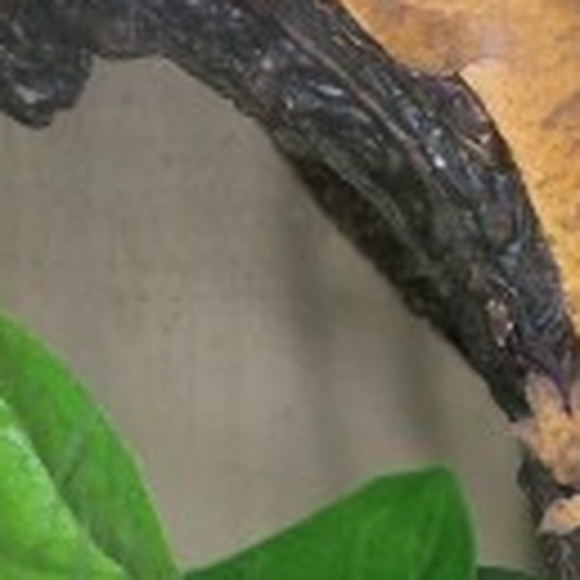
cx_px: 661
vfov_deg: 1.7
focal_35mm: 1004
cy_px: 216
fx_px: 19032
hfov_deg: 1.7
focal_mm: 60.8
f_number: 3.6
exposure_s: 1/350
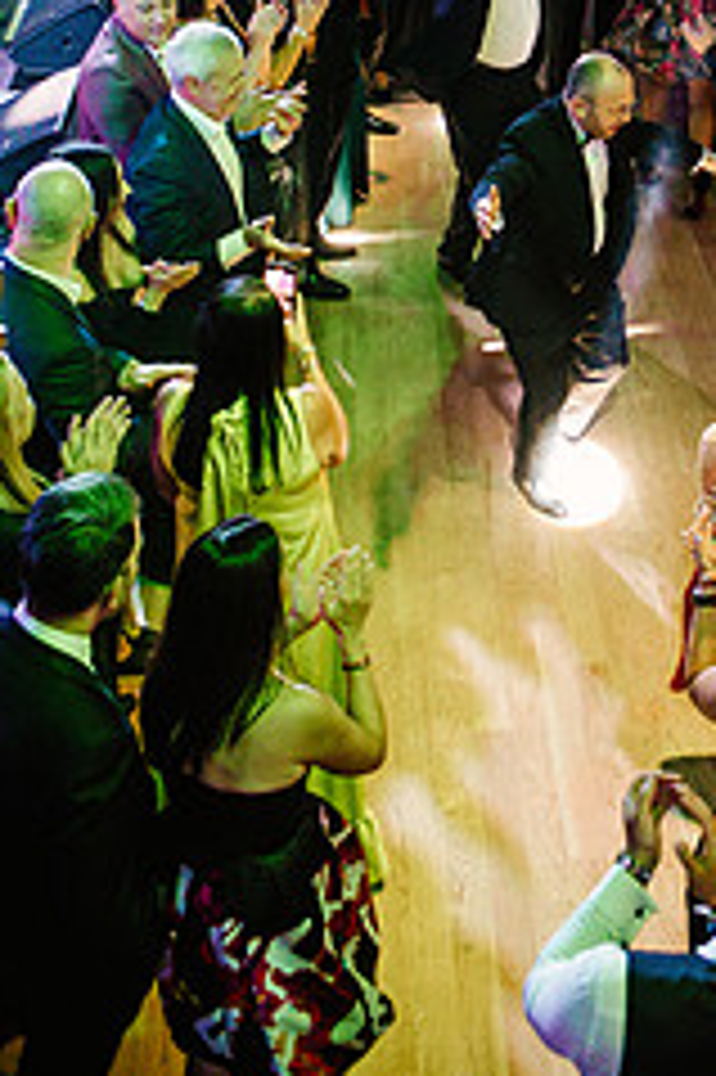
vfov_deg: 29.1
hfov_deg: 20.2
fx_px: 1972
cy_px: 68
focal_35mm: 66
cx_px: 635
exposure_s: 1/200
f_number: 2.8
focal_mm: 35
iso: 2500
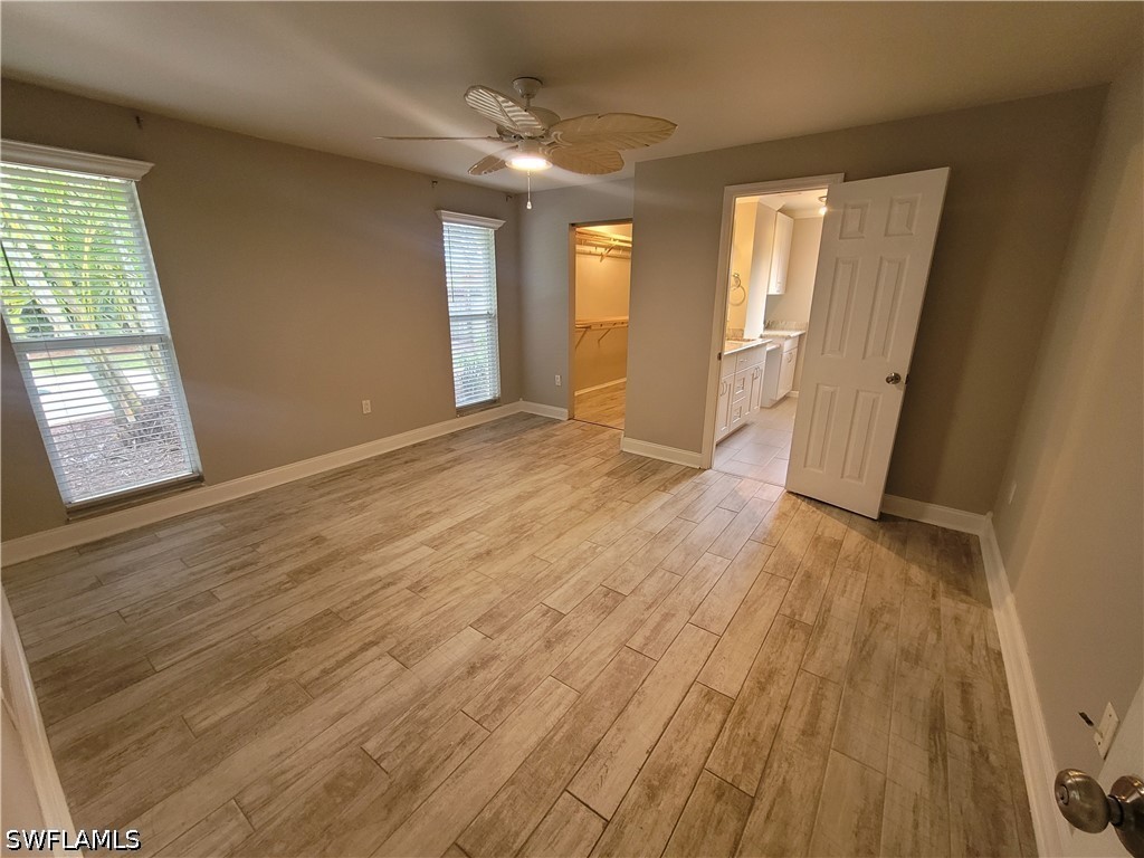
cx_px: 572
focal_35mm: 13
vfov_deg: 89.9
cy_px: 429
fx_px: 430
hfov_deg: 106.2
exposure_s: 1/60
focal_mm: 2.2
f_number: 2.2
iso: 400
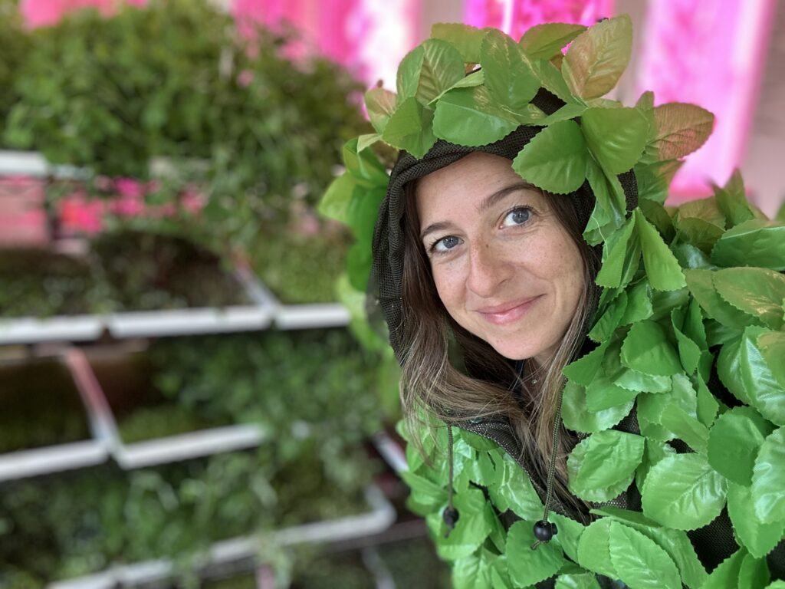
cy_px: 294
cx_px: 392
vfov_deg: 46.8
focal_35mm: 30
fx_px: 680
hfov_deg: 60.0
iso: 50
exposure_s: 1/60
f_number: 1.9
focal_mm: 2.69
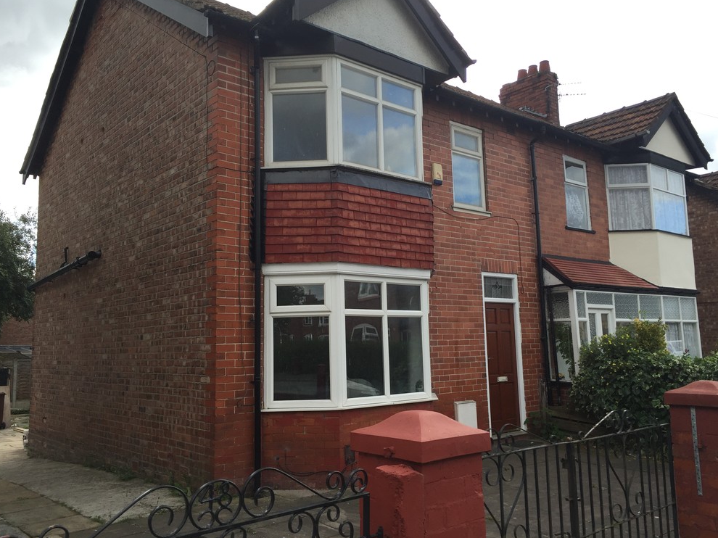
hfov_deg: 60.0
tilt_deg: +6.5
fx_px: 622
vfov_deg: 46.8
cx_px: 360
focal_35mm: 30
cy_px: 263
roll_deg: +0.5
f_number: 2.2
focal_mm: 4.15
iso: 32
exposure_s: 1/706
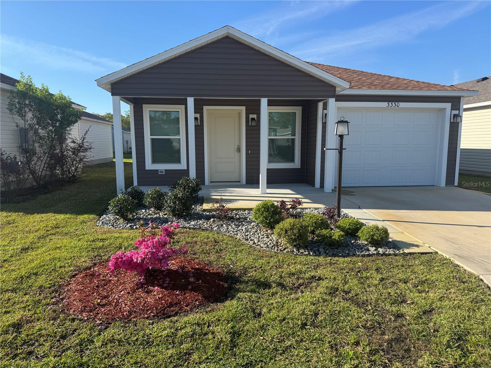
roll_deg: +0.4
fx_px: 340
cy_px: 184
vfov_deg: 56.8
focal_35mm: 24
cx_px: 246
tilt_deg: -7.6
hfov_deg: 71.6
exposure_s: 1/2415
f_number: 1.78
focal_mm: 6.76
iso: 80
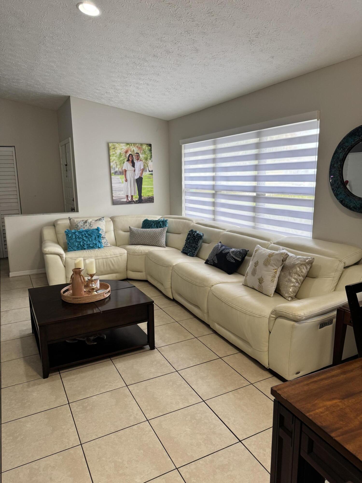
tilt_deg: -11.3
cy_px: 242
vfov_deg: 71.6
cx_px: 181
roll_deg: +1.3
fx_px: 335
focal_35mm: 24
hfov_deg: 56.8
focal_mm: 6.76
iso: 125
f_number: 1.78
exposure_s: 1/60
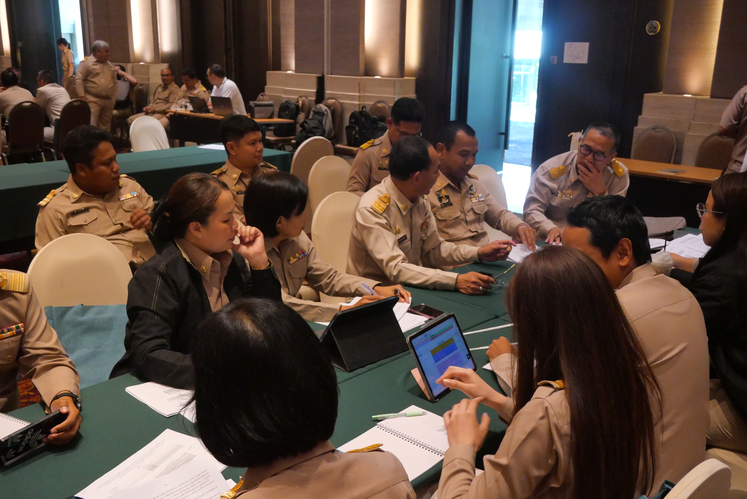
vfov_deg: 37.9
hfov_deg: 54.4
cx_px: 374
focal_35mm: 35
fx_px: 727
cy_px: 250
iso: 3200
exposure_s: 1/160
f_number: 5
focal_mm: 17
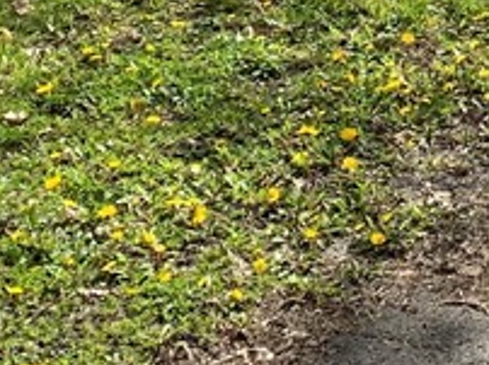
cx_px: 637
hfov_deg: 14.3
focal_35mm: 132
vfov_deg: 10.0
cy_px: -462
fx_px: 1862
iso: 25
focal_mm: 4.25
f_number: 1.8
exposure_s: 1/1779
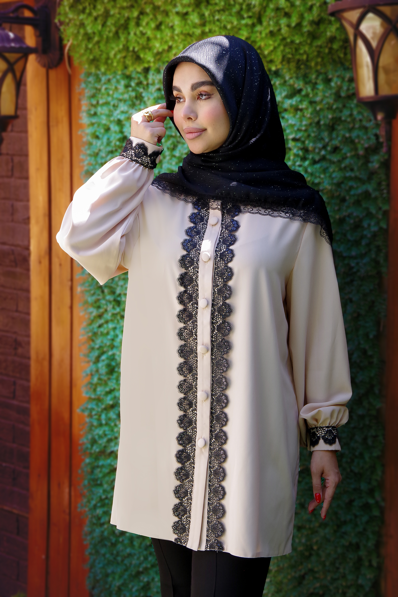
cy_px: 298
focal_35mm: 80
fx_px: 1318
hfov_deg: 17.2
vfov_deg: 25.5
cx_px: 199
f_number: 7.1
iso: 800
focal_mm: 53
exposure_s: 1/200
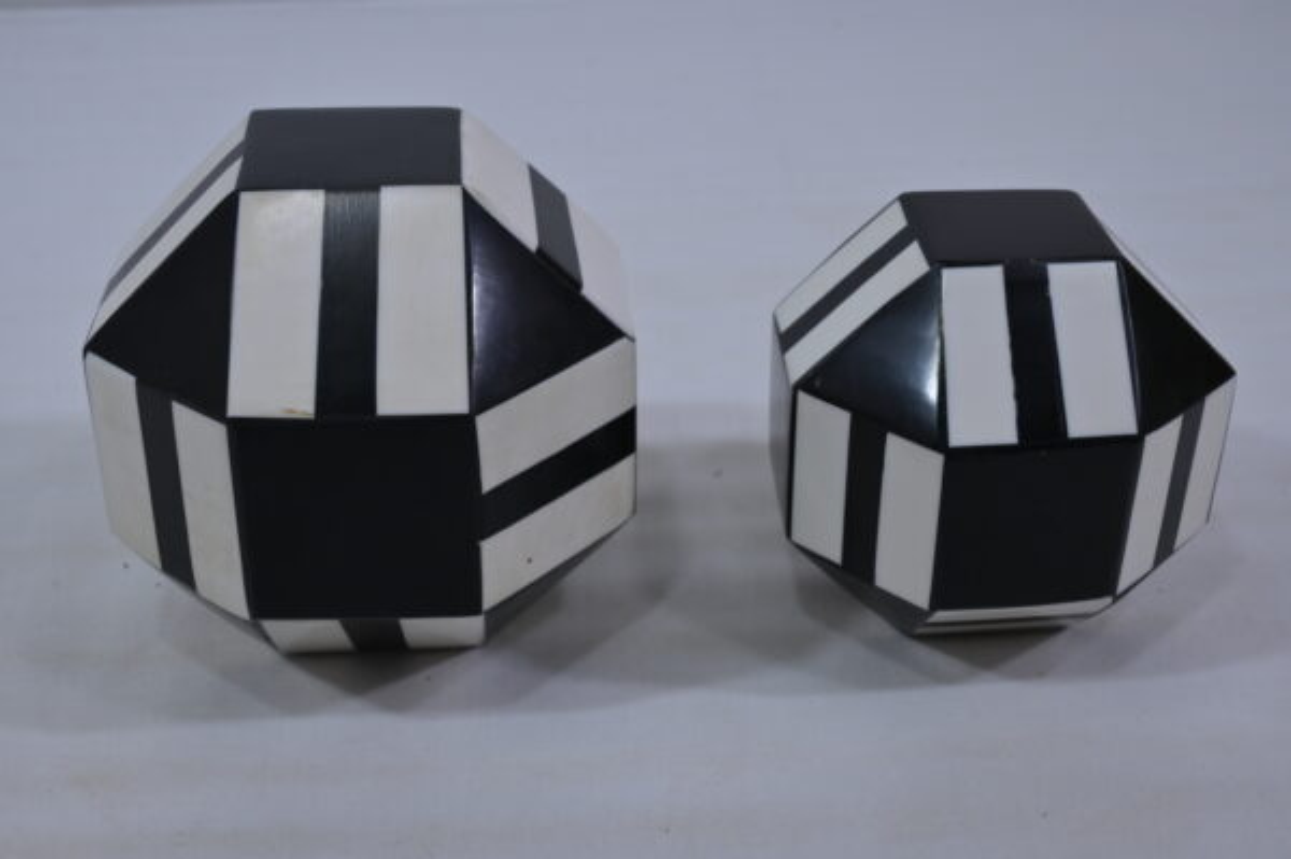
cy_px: 430
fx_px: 1612
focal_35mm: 45
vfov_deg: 29.8
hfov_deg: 43.6
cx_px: 646
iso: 500
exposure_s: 1/125
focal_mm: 45
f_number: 9
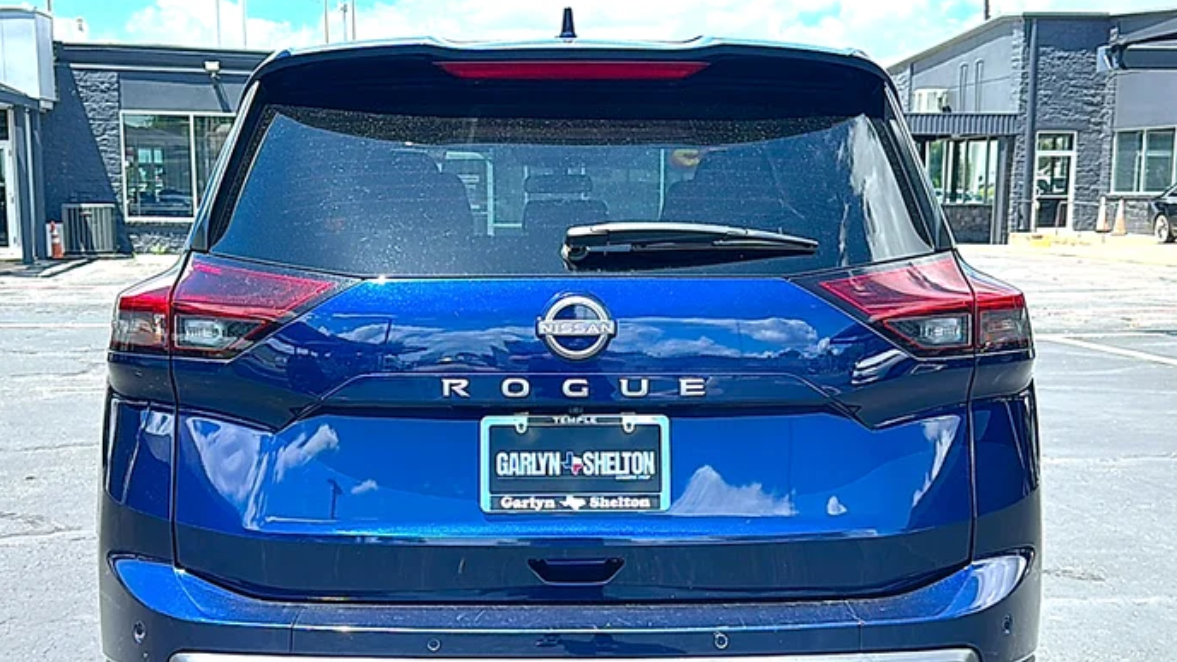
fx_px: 1280
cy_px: 440
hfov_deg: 49.4
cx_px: 580
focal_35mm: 41
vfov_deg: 28.8
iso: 80
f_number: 1.78
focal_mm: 6.86
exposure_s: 1/1499
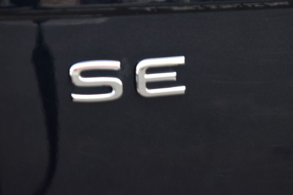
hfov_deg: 24.6
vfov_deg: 16.5
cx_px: 146
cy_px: 98
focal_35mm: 82
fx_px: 671
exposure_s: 1/15
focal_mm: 55
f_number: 6.3
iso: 400
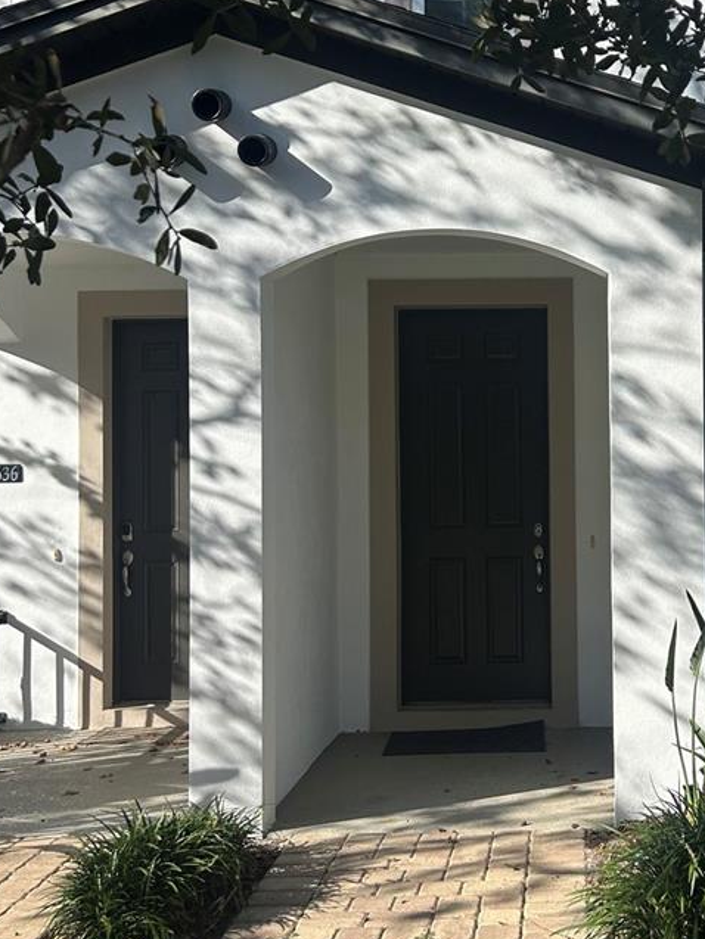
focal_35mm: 49
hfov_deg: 29.0
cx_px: 574
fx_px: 1330
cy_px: 453
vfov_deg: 38.9
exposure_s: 1/3165
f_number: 1.5
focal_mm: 5.7
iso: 50
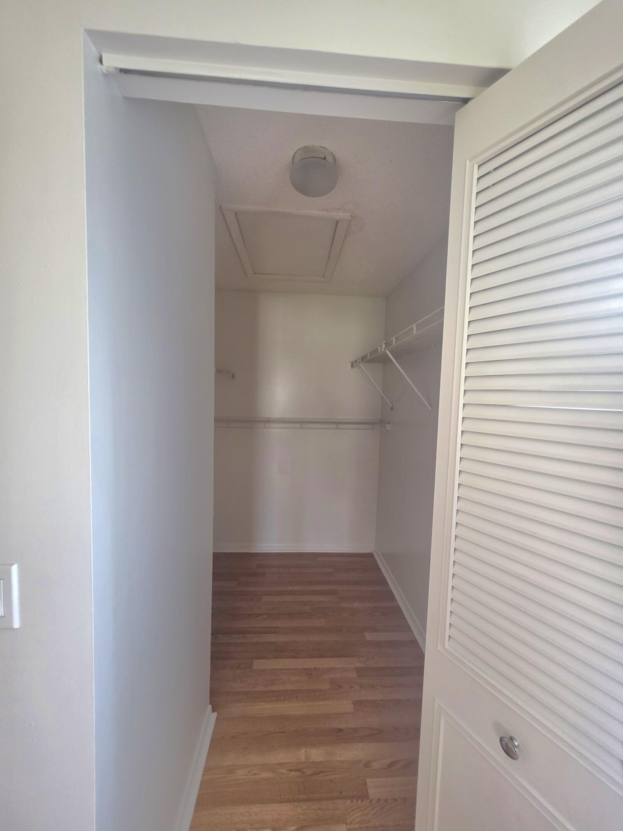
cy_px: 416
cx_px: 312
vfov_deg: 106.2
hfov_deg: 89.9
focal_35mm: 13
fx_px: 312
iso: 160
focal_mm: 2.2
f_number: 1.9
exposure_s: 1/60.2
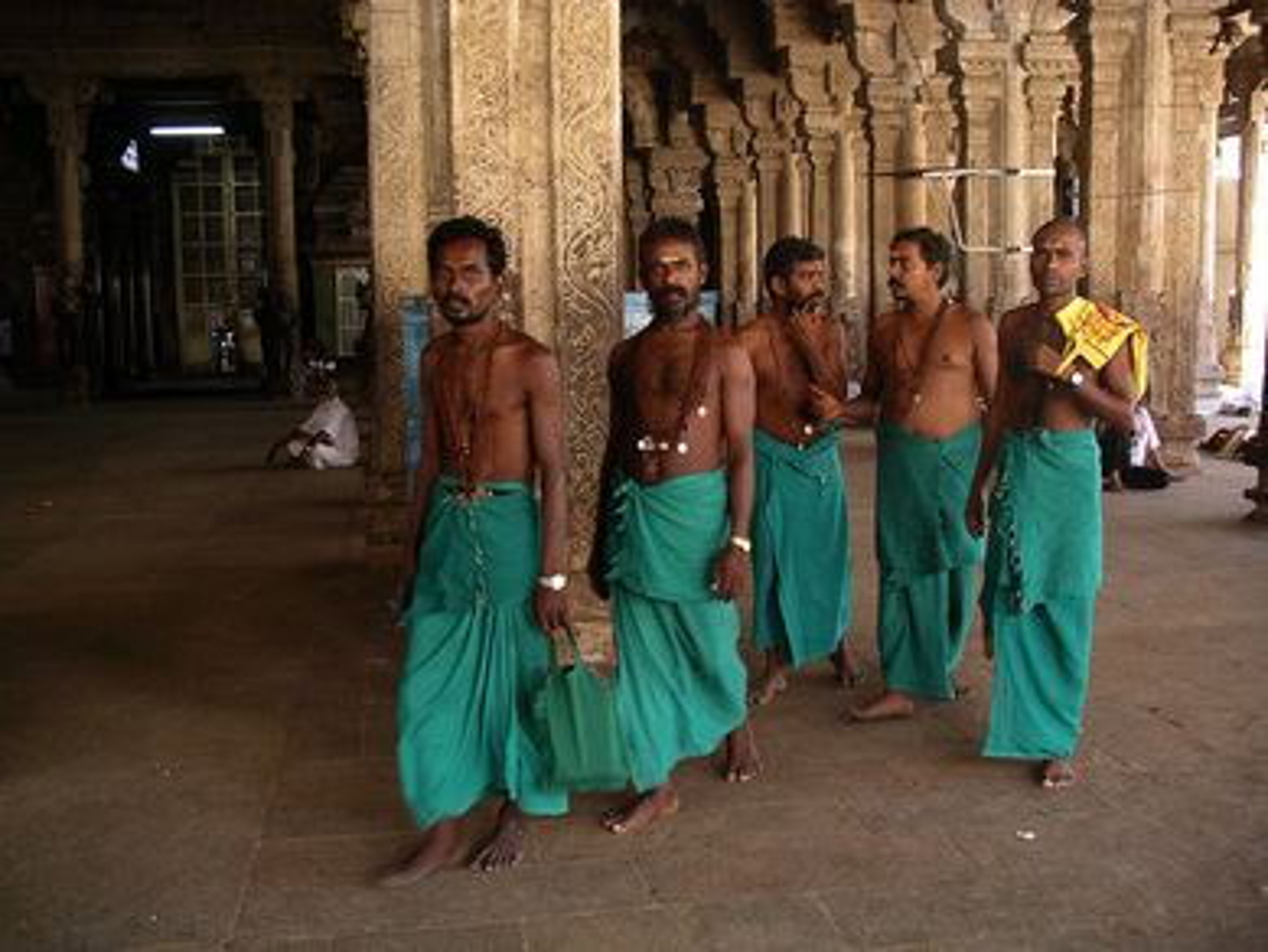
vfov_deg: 38.7
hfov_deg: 50.1
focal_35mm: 37
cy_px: 476
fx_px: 1356
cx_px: 634
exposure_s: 1/40
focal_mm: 7.8
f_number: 2.8
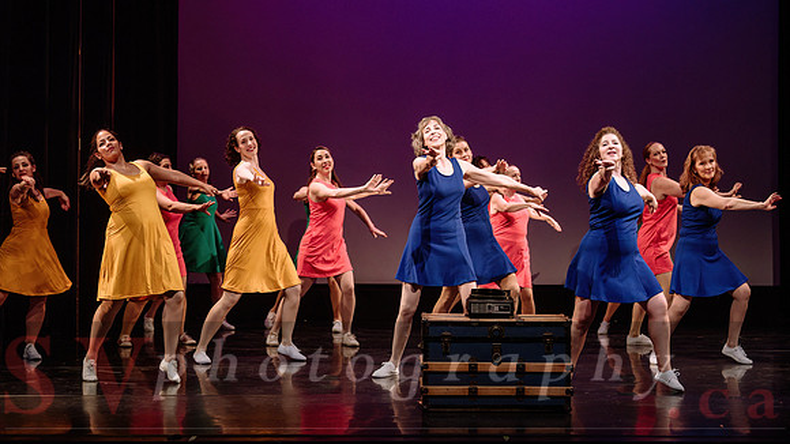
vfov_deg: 15.8
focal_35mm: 76
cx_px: 405
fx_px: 1598
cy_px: 187
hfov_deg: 27.8
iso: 1000
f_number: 2.8
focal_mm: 70
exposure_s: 1/250
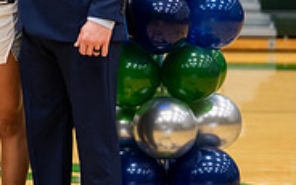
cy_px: -50
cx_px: -116
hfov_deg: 11.8
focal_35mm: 172
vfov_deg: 7.5
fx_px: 1388
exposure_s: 1/800
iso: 800
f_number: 1.2
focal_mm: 50
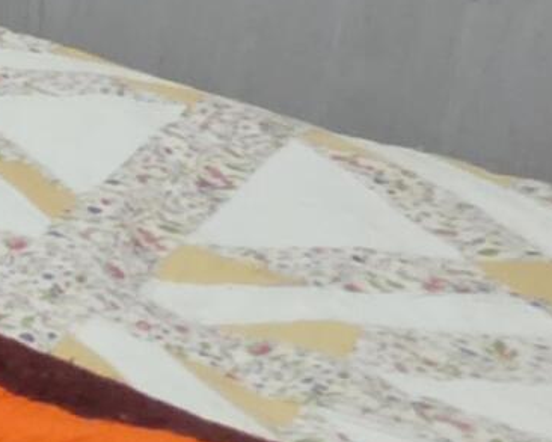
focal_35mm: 104
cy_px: -350
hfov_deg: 8.4
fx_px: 1700
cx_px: -1596
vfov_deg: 13.3
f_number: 2.2
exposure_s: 1/60
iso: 500
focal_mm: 2.2
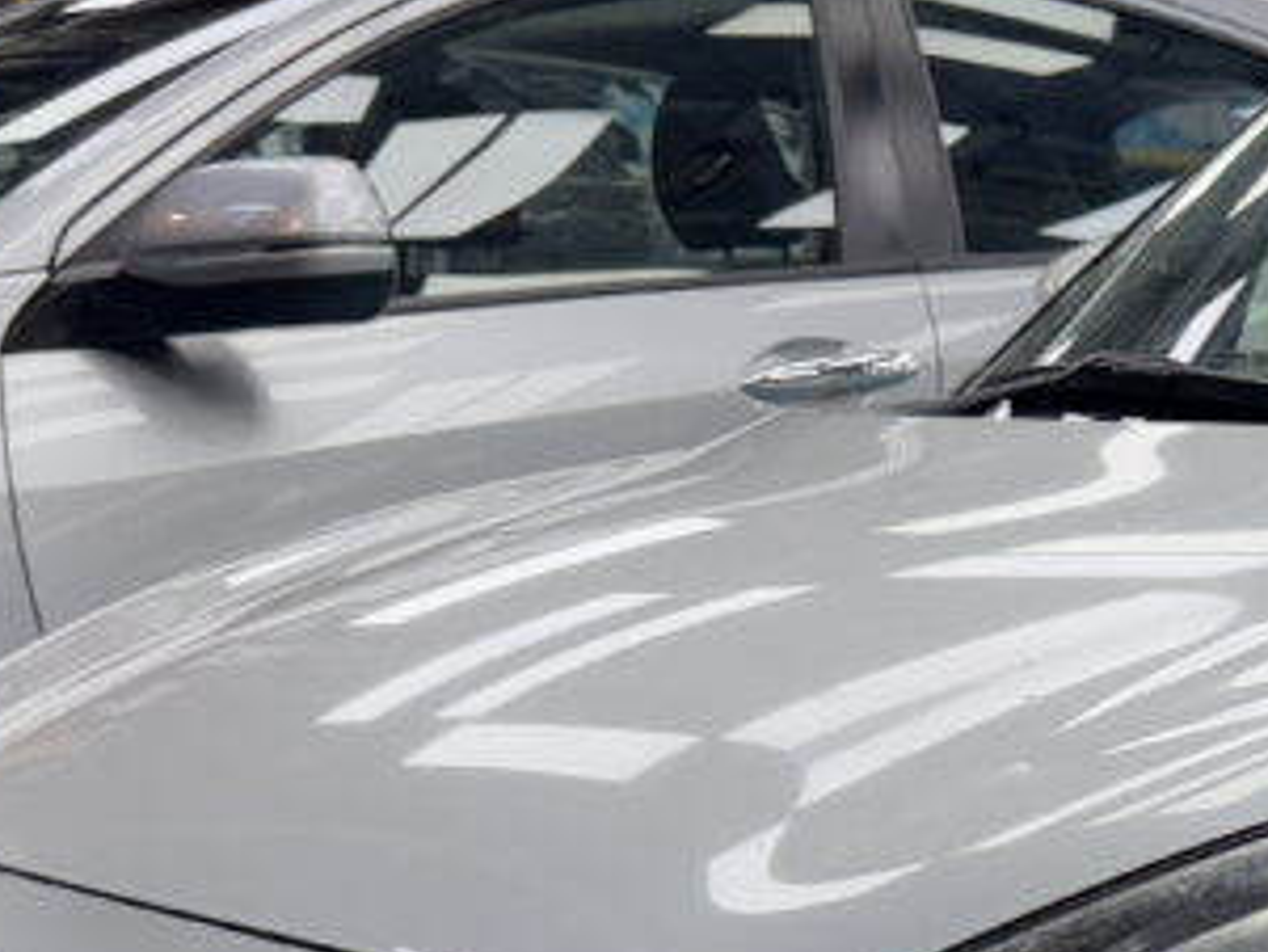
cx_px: 1712
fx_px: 3115
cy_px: 1116
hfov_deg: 20.7
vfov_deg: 16.7
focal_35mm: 85
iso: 64
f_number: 1.78
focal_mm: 6.76
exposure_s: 1/146
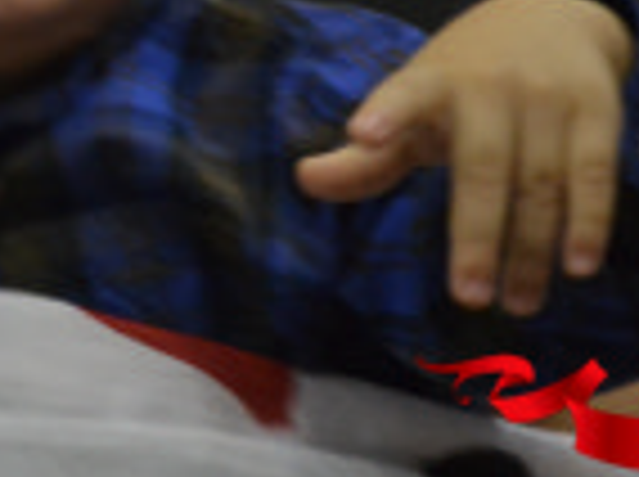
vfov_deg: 2.2
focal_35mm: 688
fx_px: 12673
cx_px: -76
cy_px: -92
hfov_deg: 2.9
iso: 3200
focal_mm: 135
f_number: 5.6
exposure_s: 1/20
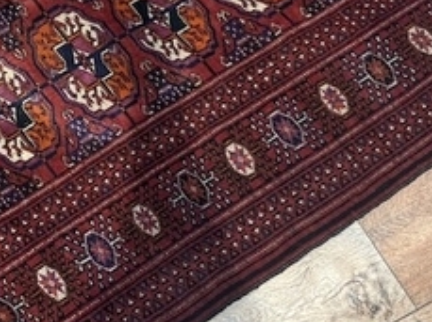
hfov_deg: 22.0
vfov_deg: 17.3
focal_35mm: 84
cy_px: 38
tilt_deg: -65.6
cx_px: -53
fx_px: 1047
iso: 160
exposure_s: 1/50
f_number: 1.78
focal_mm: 6.76
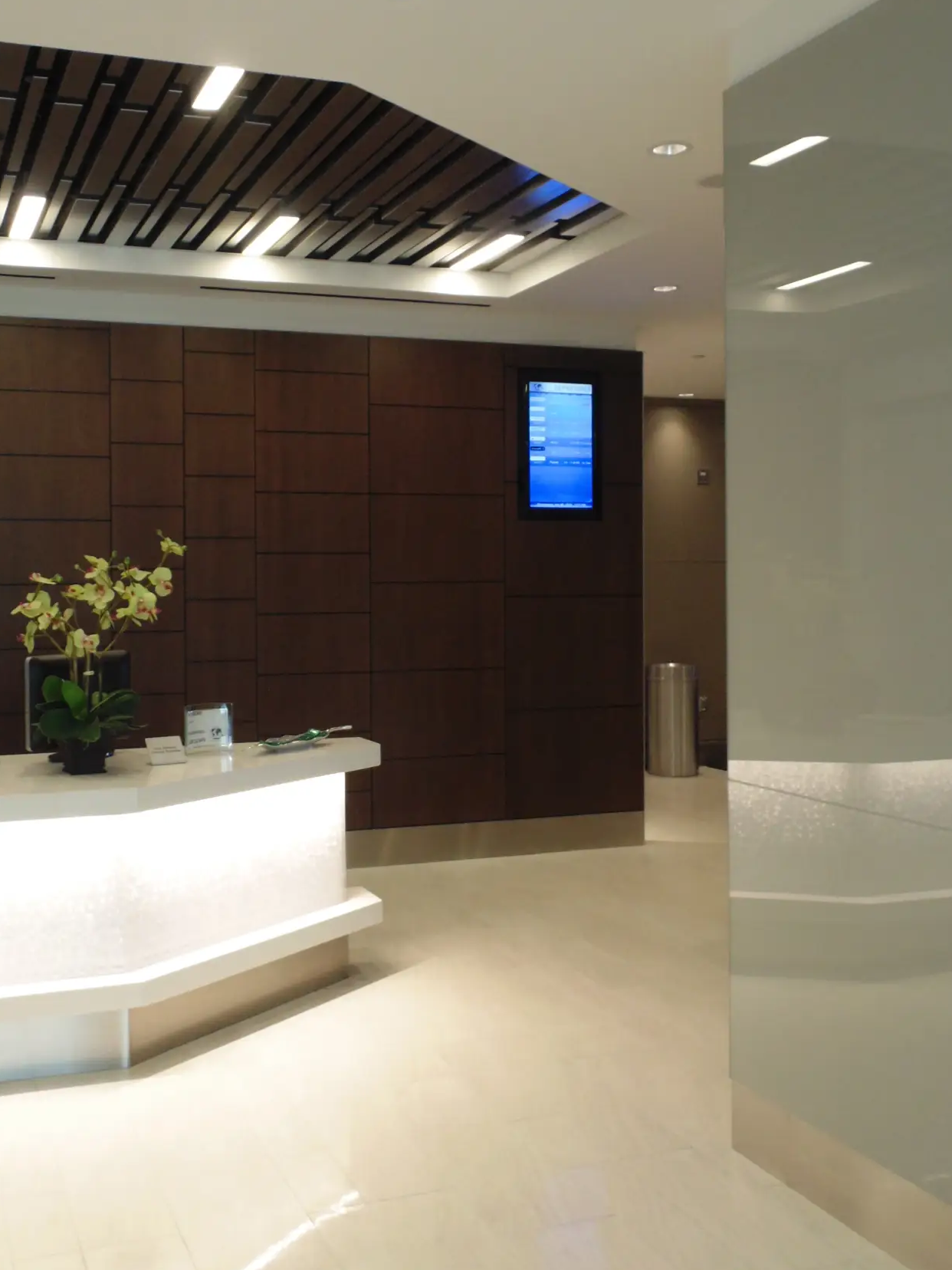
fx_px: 1247
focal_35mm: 34
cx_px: 310
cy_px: 587
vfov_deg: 53.9
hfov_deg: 41.2
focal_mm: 4
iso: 160
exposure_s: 1/30
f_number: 3.1
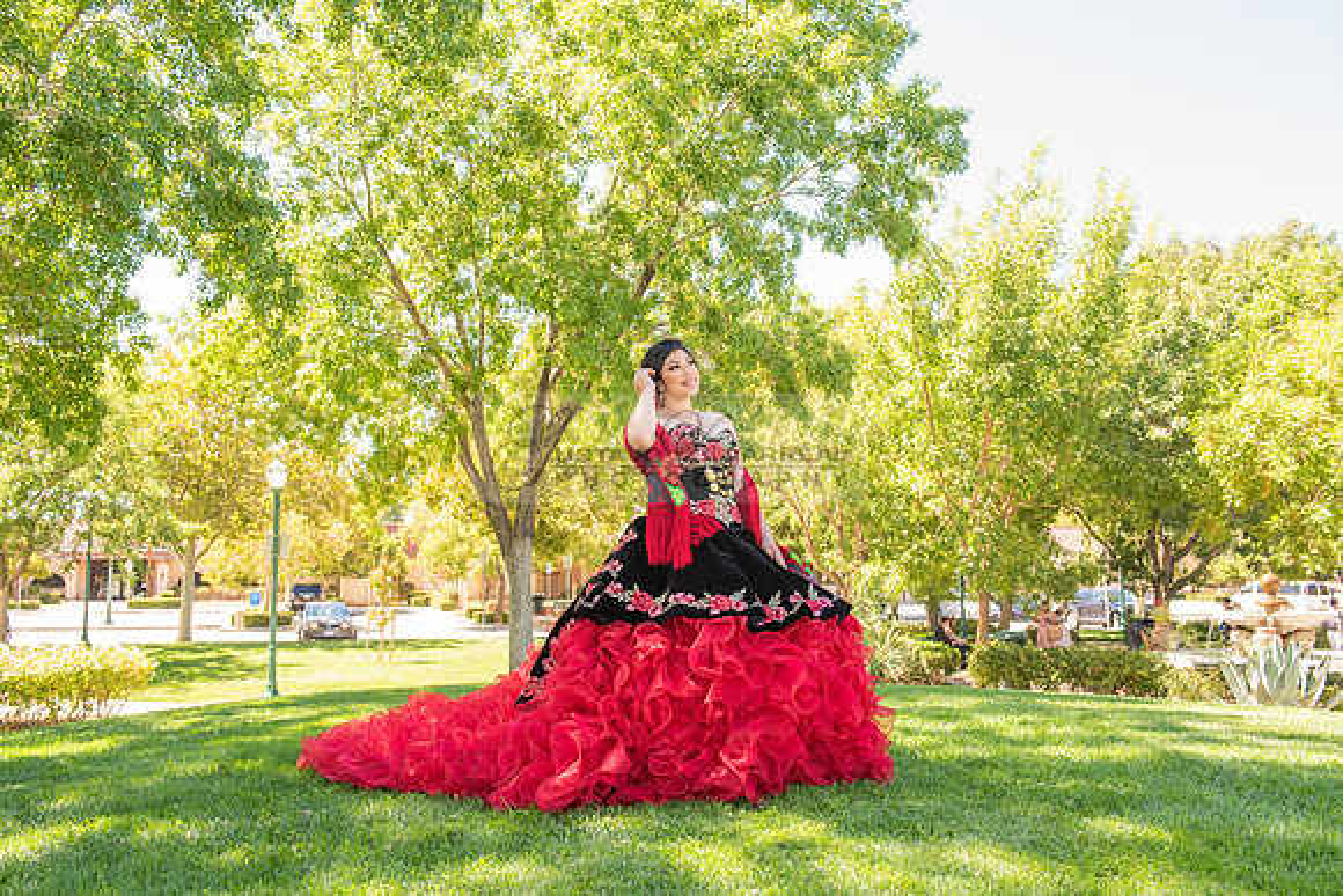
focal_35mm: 32
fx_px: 1194
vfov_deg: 41.1
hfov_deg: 58.7
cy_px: 448
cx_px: 672
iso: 500
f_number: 6.3
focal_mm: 32
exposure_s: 1/200
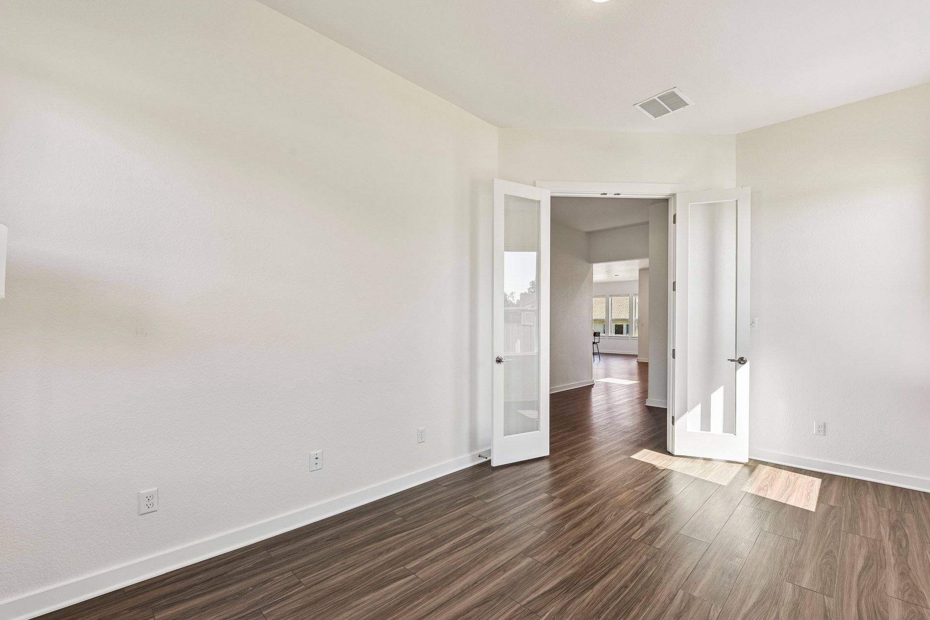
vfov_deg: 77.3
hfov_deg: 100.3
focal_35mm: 15
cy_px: 327
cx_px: 485
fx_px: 387
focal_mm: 14
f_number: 8
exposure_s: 1/40
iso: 100
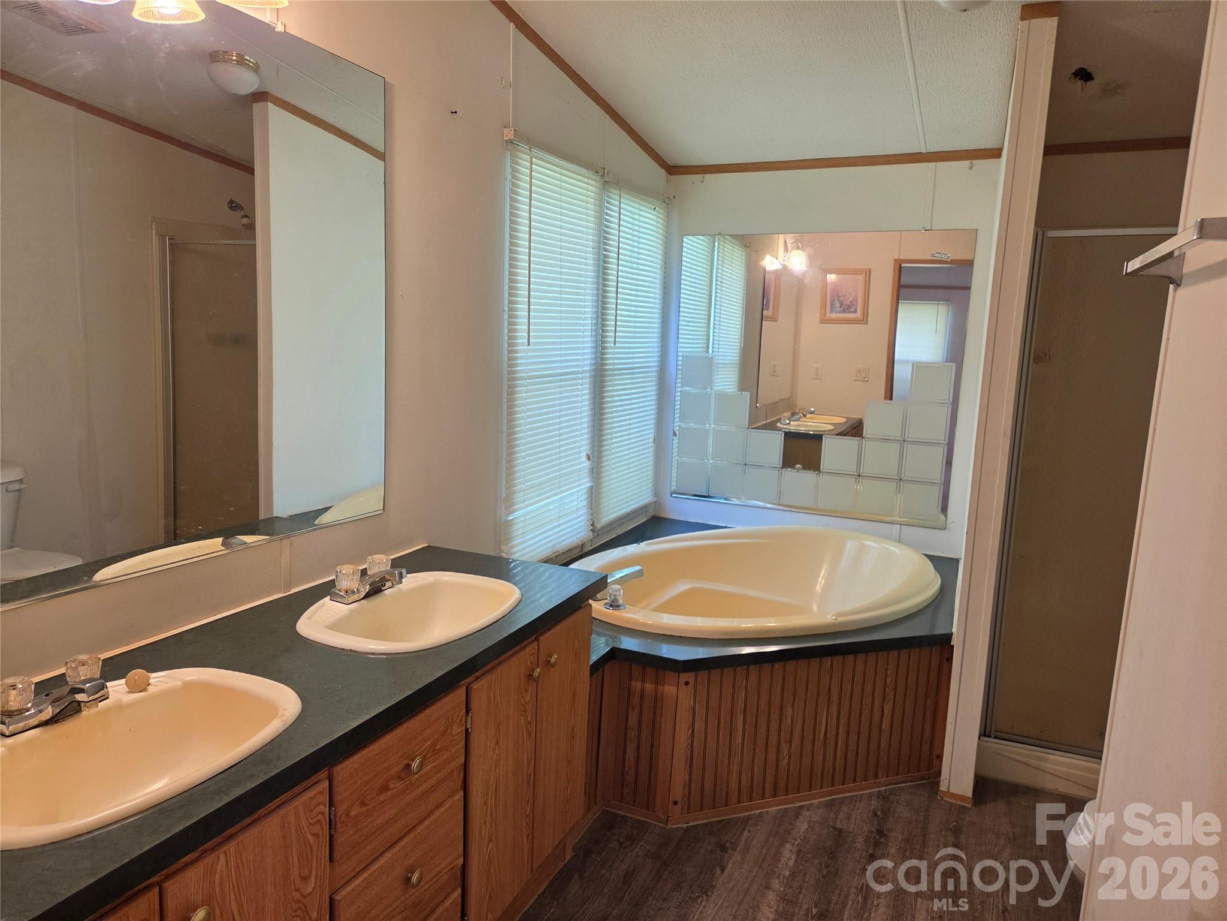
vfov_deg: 58.9
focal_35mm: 23
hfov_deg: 73.9
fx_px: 815
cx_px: 614
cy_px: 460
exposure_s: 1/120
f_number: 1.8
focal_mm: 5.4
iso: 125
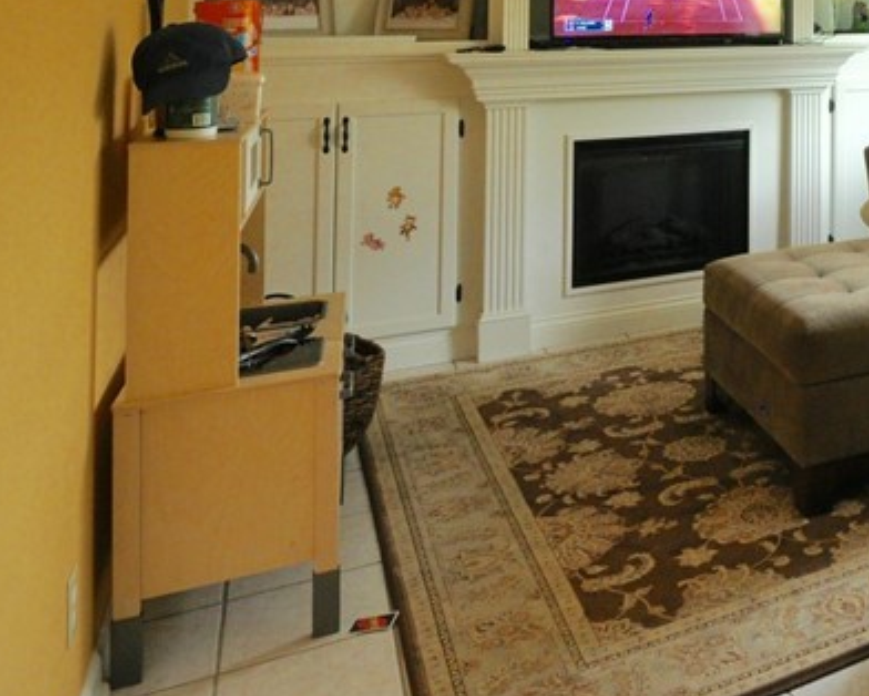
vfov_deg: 33.9
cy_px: -42
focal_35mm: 39
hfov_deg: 37.4
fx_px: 1004
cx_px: 1002
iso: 800
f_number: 8
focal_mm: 10
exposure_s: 1/30
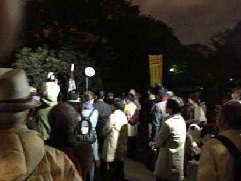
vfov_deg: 39.7
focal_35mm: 36
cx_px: 123
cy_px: 89
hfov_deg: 51.3
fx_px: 251
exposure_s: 1/15
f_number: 2.4
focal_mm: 4.13
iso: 1600
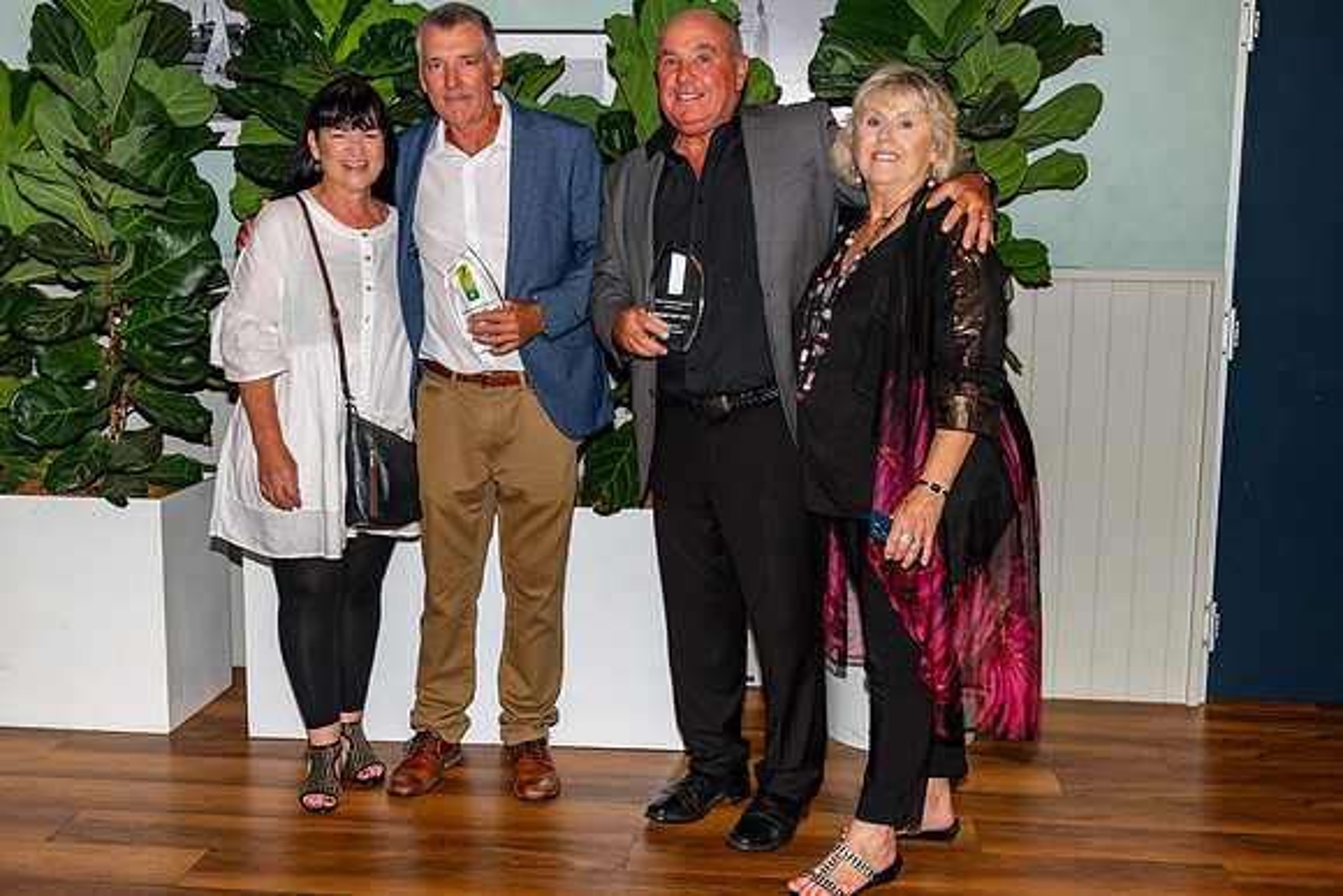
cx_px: 675
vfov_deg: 33.7
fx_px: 1481
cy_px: 443
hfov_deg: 48.8
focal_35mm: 40
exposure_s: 1/60
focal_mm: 38
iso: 400
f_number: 8
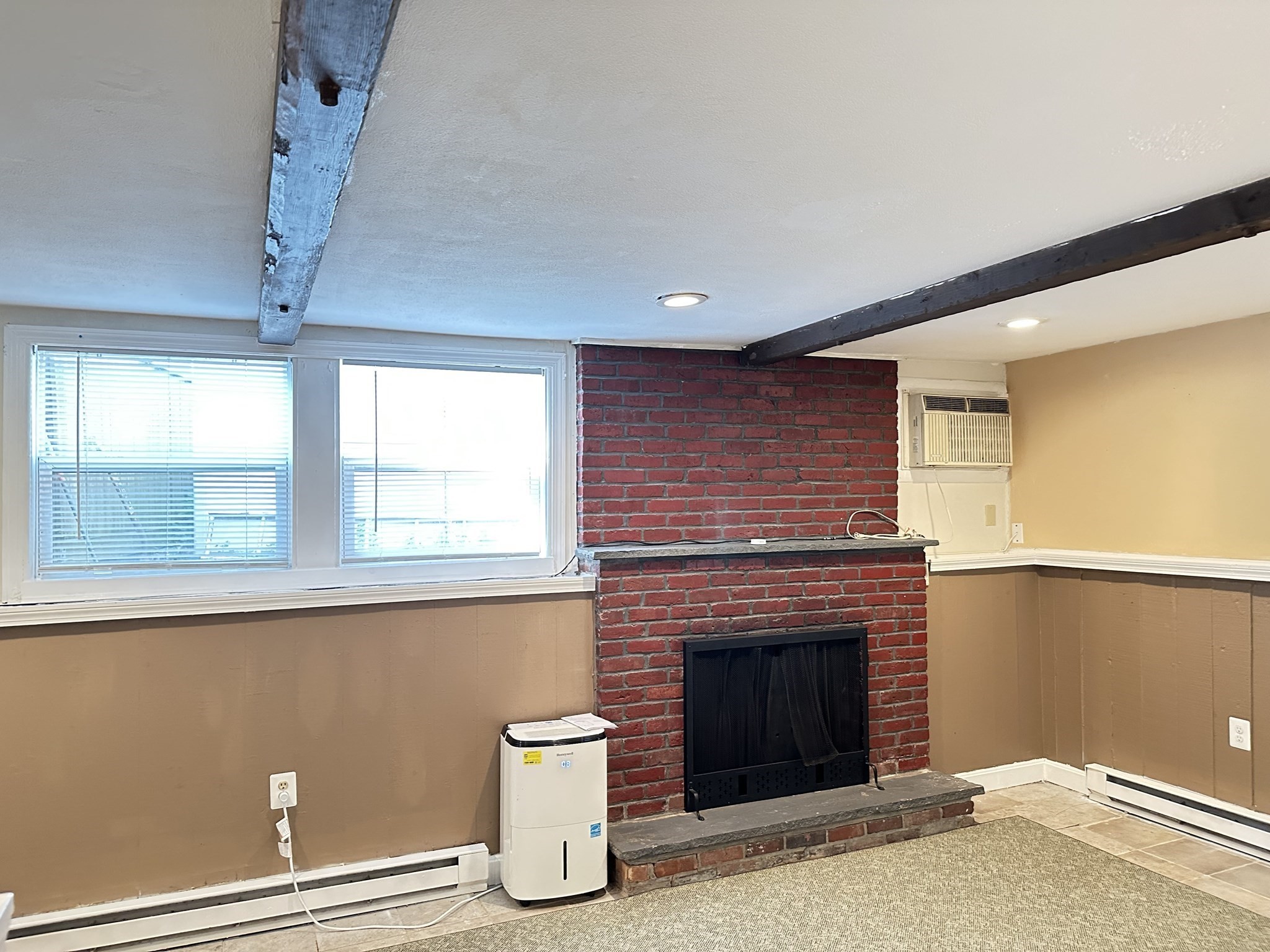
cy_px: 476
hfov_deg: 71.6
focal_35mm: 24
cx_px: 635
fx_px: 881
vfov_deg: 56.8
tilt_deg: +1.1
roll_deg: +0.3
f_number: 1.78
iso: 640
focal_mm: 6.86
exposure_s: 1/60
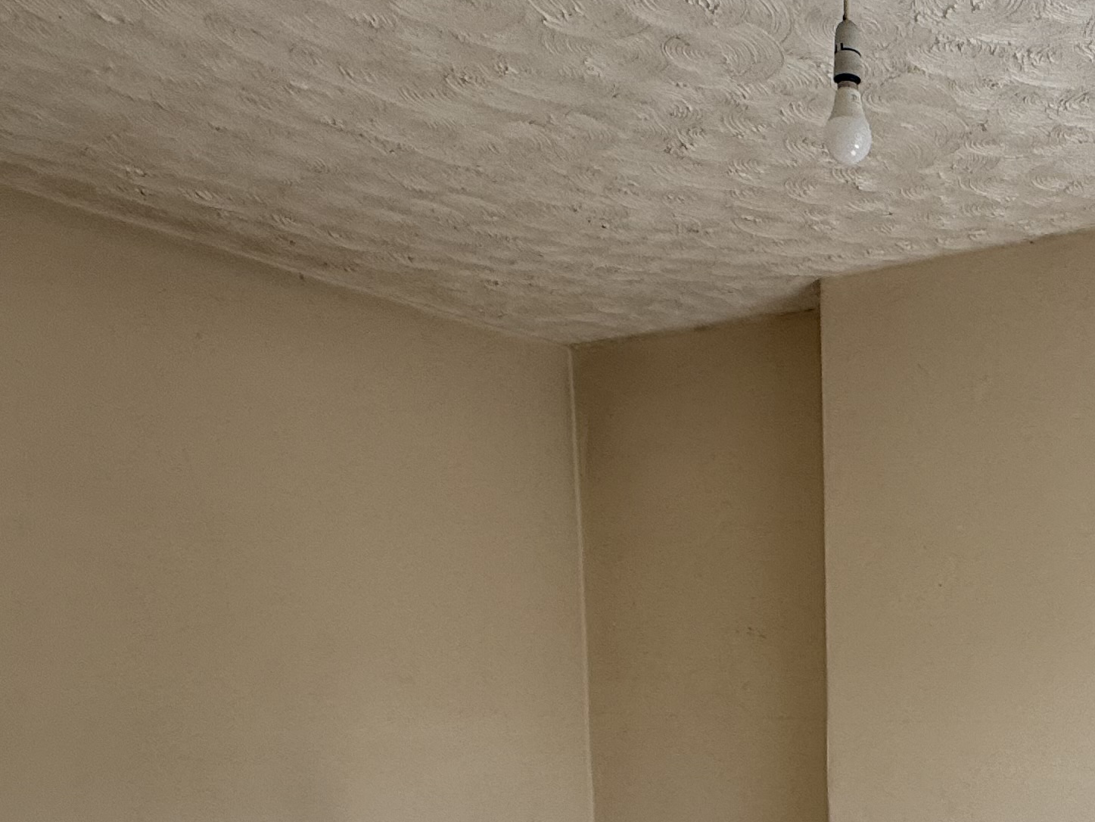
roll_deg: -0.6
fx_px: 1234
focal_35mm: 39
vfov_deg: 32.0
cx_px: 981
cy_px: 930
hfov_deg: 43.8
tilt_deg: -10.2
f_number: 2.2
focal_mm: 2.22
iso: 50
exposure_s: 1/166
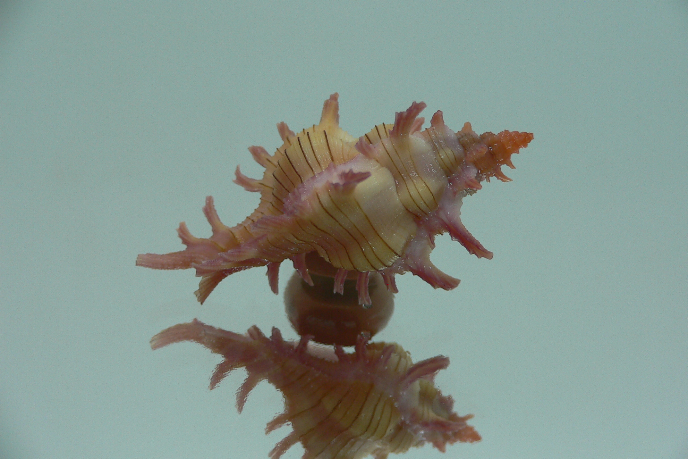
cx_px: 349
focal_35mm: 37
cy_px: 233
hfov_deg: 51.9
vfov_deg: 35.9
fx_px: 707
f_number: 2.8
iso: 80
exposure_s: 1/60
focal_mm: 4.6
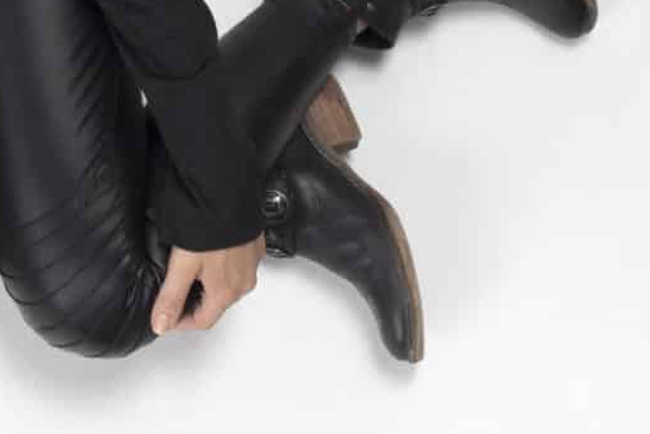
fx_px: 3143
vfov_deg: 7.7
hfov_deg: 10.8
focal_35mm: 174
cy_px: -308
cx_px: -663
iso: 200
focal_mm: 35
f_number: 11
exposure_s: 1/160
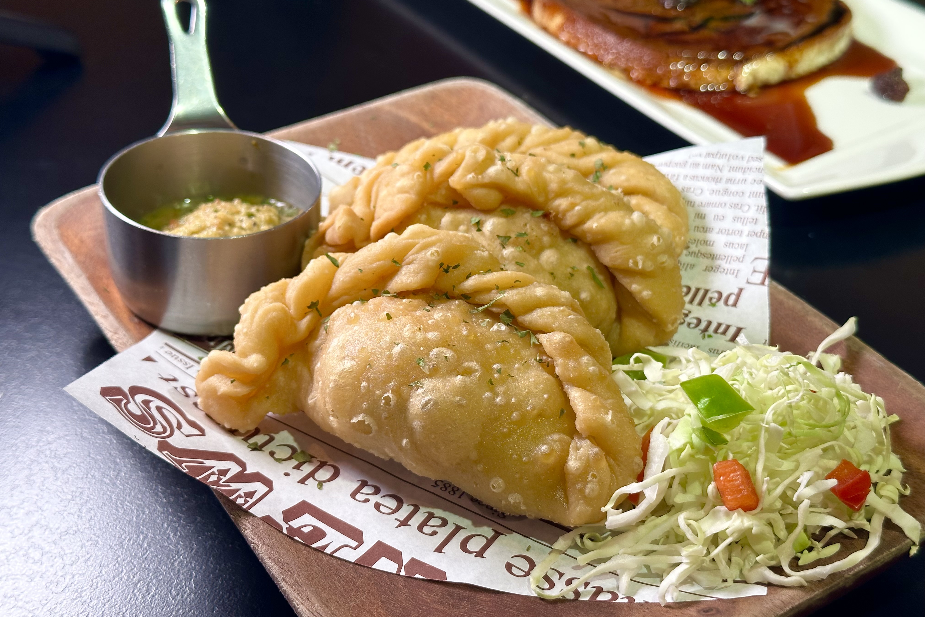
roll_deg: +0.2
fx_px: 1285
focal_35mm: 50
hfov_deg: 39.6
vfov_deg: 27.0
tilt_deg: -36.0
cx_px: 462
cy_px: 297
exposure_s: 1/60
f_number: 1.78
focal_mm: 6.86
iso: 64
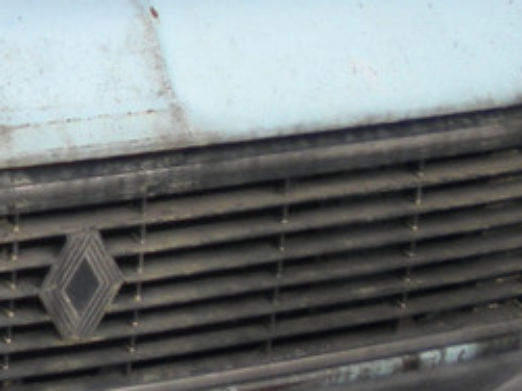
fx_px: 2246
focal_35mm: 149
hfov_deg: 12.8
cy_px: -119
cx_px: -145
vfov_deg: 9.8
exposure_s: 1/205
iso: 80
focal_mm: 6.3
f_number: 3.1
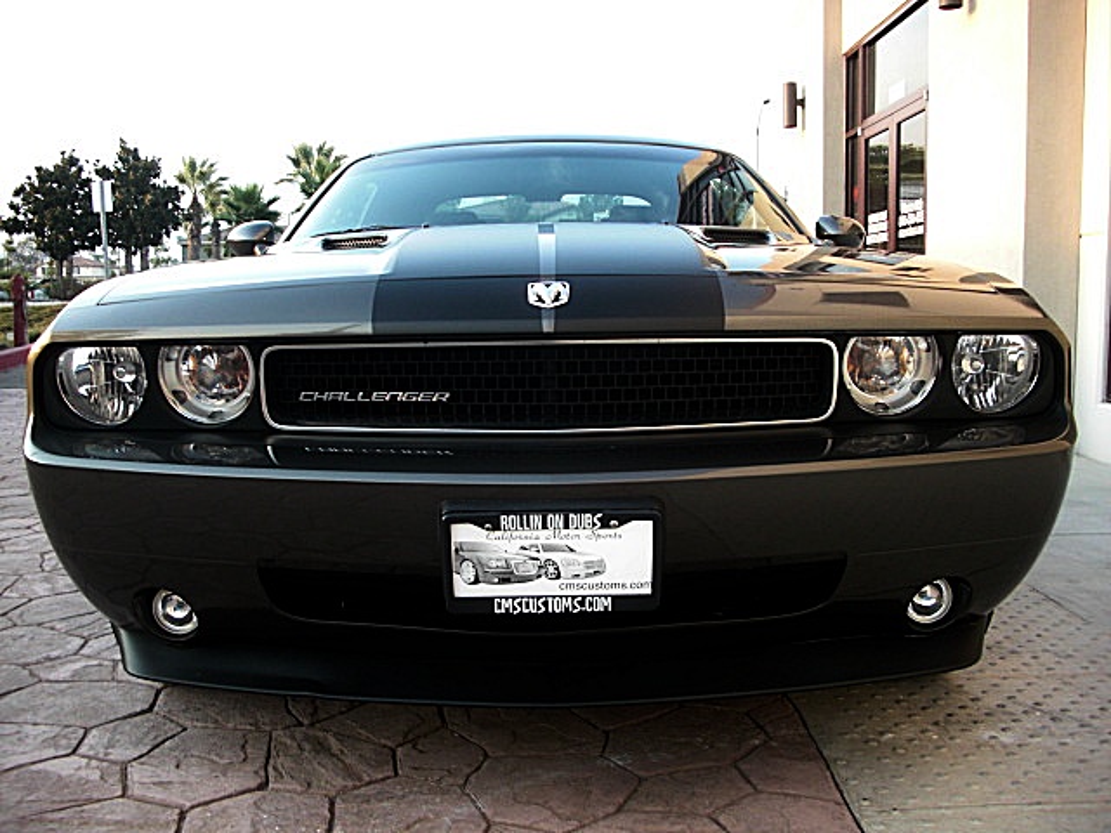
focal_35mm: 36
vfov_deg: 39.7
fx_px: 1155
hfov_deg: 51.4
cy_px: 416
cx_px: 556
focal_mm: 6.3
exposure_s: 1/125
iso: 100
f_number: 2.8
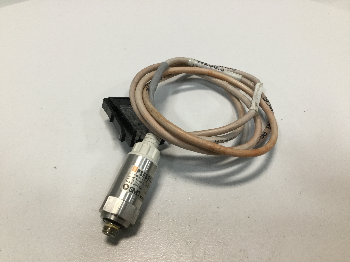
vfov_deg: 45.4
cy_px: 131
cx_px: 175
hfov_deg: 58.4
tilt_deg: -49.7
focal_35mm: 31
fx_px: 313
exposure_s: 1/30
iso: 32
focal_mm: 3.3
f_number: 2.4
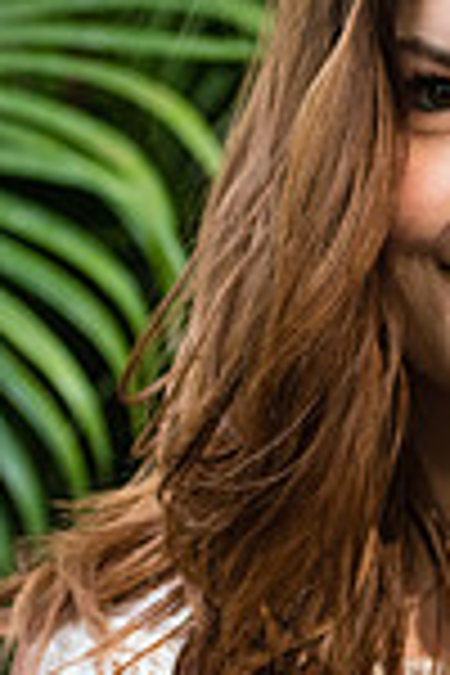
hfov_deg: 4.3
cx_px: 670
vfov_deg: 6.5
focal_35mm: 315
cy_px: 468
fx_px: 5906
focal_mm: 70
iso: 800
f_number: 4.5
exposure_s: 1/160
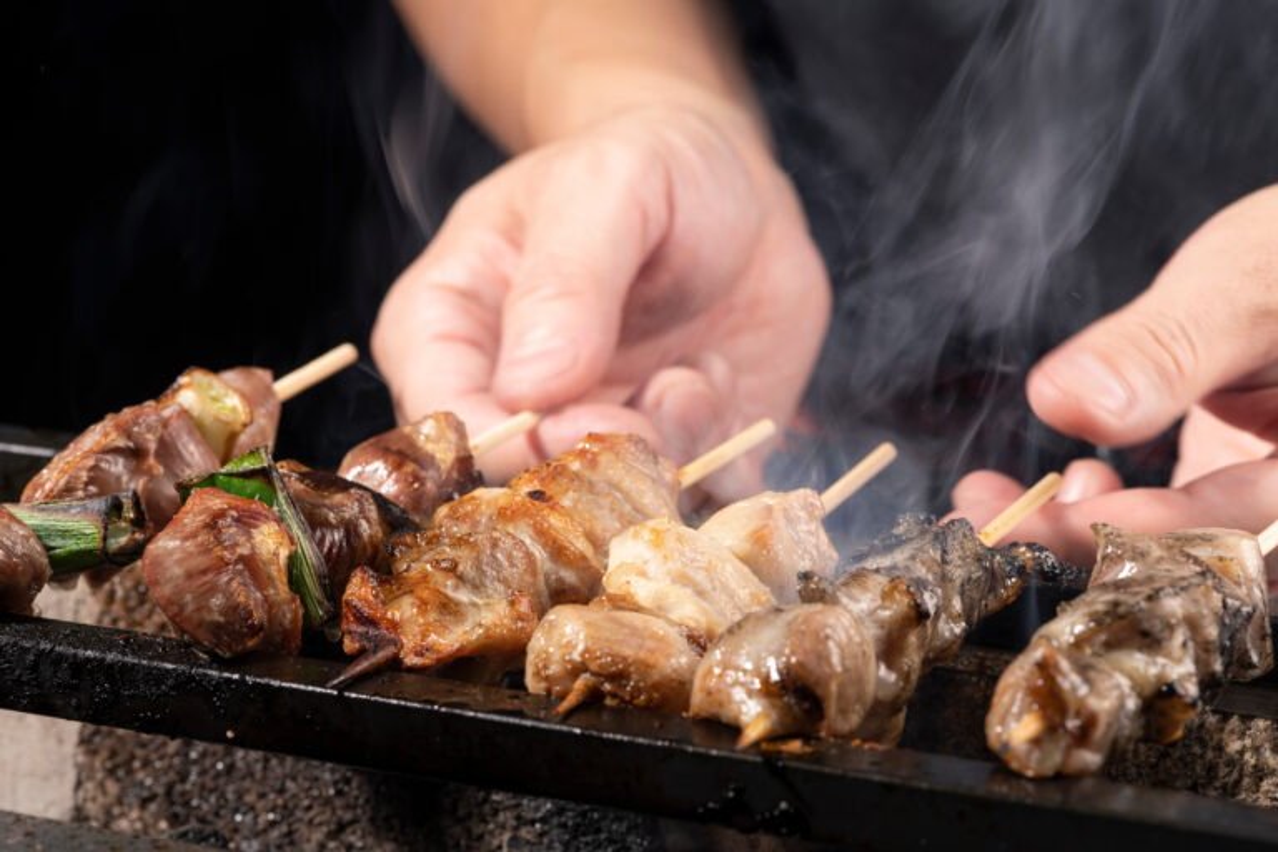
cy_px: 426
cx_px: 639
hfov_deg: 19.5
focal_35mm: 105
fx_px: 3727
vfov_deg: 13.0
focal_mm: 105
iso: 200
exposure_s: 1/60
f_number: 11
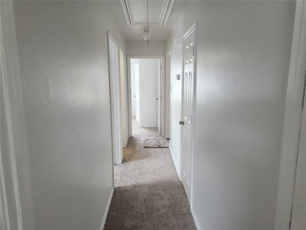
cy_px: 115
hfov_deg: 73.9
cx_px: 153
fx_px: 203
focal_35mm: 23
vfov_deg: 58.9
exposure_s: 1/60
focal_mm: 5.4
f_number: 1.8
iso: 160
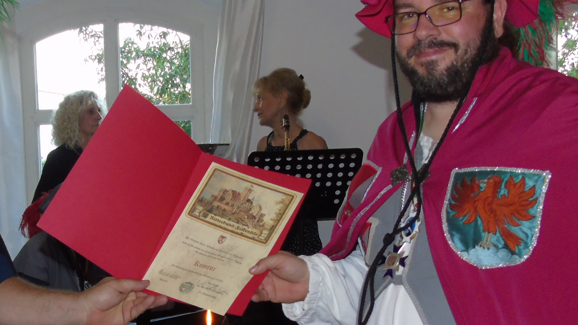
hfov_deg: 32.6
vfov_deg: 18.8
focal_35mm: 63
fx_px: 966
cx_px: 138
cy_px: 288
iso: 200
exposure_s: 1/40
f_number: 3.6
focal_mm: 5.2
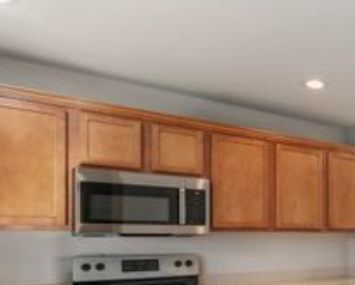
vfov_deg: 39.0
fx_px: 379
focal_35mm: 36
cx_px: 401
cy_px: 243
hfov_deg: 39.7
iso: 250
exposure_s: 1/2
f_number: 11
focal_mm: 16
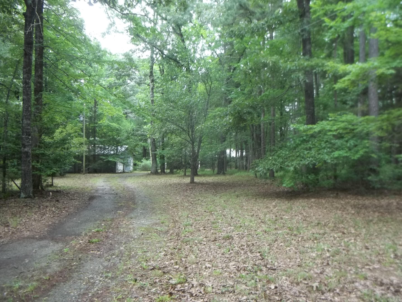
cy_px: 151
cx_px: 201
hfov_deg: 55.4
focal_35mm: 33
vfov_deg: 42.9
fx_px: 383
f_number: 3.3
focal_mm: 5.9
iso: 64
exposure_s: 1/40
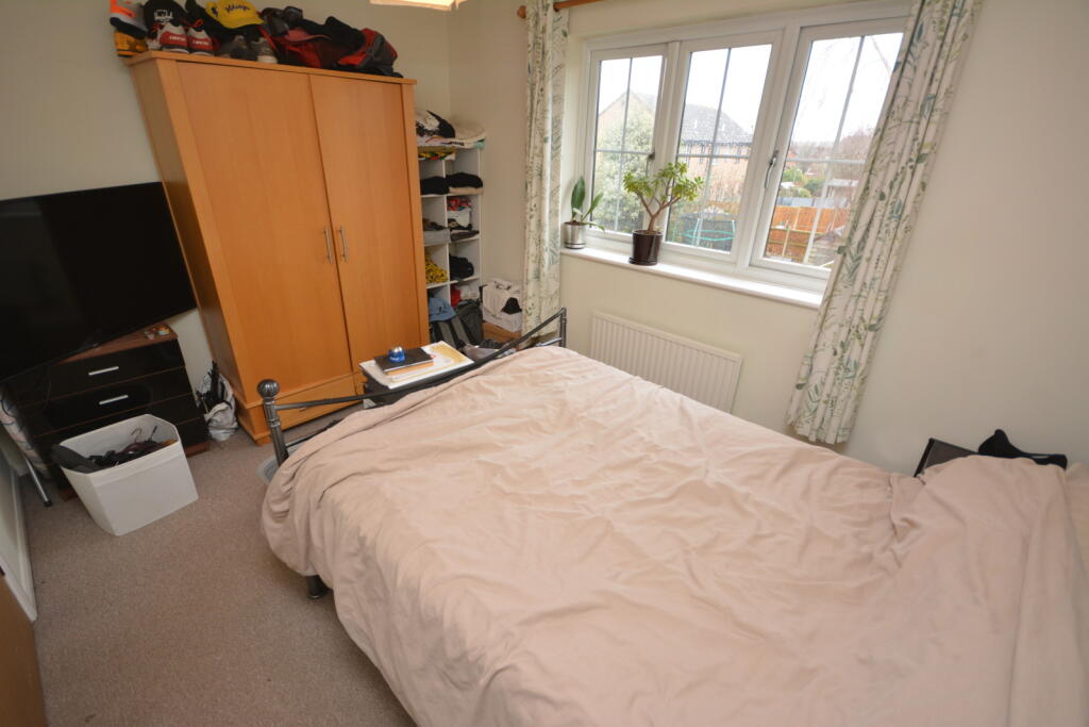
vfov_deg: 77.3
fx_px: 454
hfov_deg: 100.4
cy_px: 364
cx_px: 544
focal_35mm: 15
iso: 640
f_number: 4
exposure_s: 1/60
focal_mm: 10
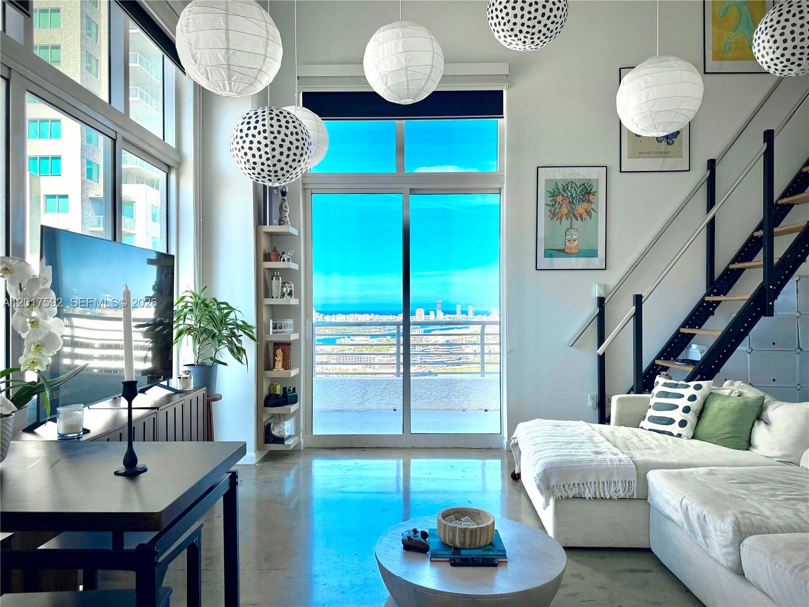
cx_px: 404
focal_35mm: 24
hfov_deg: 71.6
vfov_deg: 56.8
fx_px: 561
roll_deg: +0.7
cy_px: 304
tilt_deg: -1.0
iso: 100
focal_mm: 6.76
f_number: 1.78
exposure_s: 1/1410
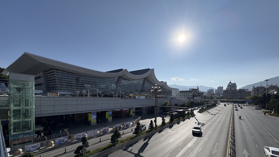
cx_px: 141
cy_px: 100
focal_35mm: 16
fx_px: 118
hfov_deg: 99.4
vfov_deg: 65.9
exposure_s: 1/4630
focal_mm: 2.22
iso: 50
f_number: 2.2
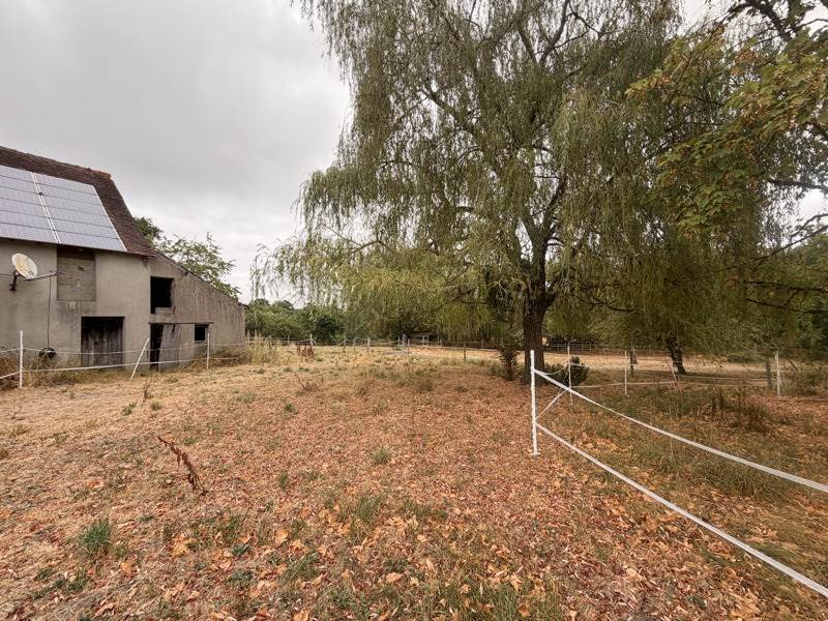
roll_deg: +2.2
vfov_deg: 85.7
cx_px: 414
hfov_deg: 102.1
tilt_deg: +2.0
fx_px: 335
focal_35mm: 14
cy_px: 310
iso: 40
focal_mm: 2.22
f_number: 2.2
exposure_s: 1/554
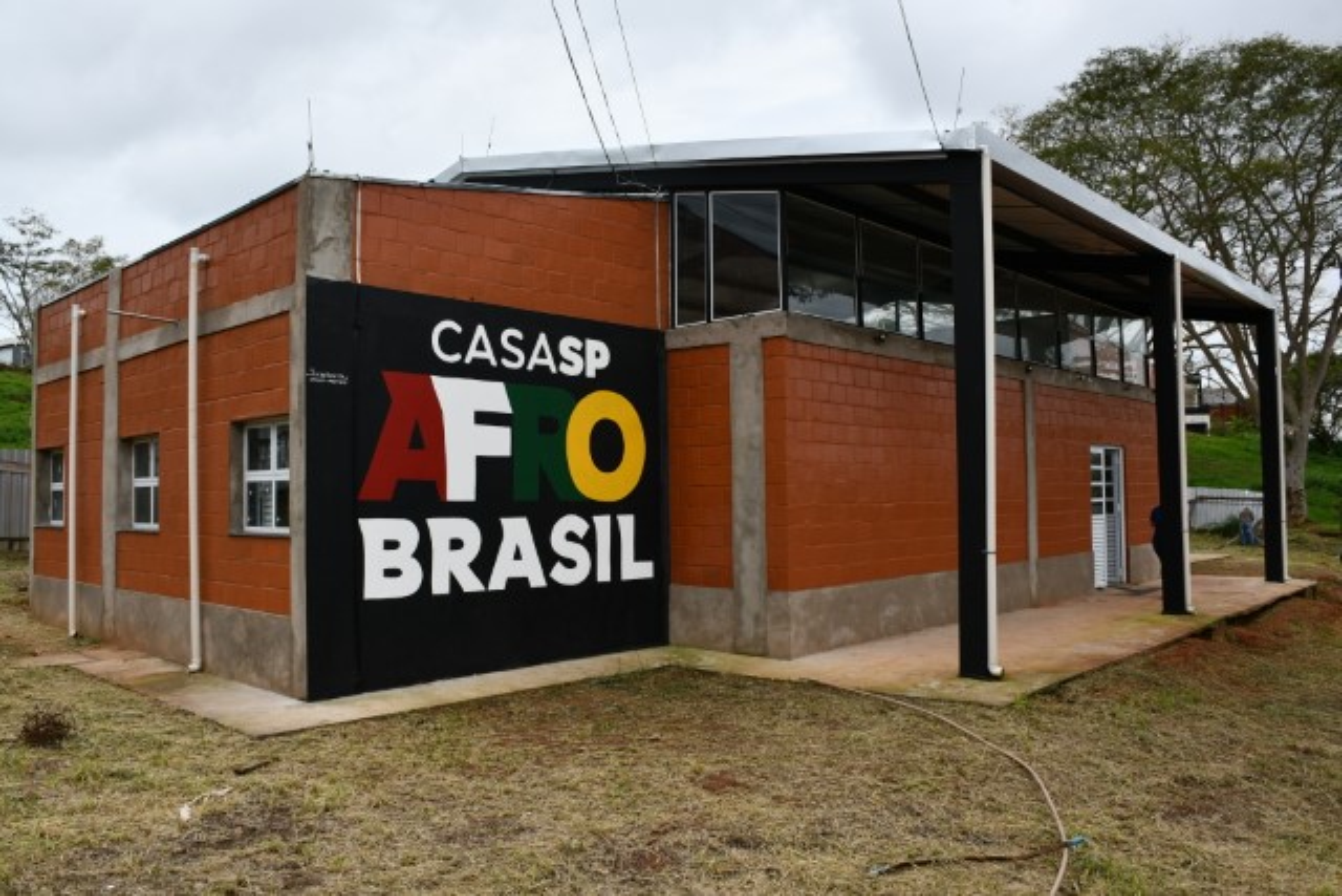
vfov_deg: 48.0
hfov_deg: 67.4
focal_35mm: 27
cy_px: 448
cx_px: 671
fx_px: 1007
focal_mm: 18
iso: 160
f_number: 8
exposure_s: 1/250
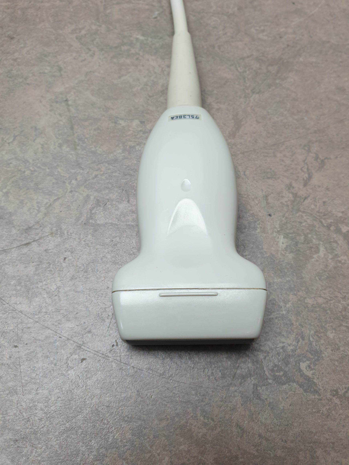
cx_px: 174
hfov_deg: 53.1
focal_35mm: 26
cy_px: 232
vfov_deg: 67.3
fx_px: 350
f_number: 2.4
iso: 64
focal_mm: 4.3
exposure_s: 1/50
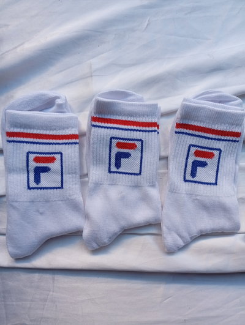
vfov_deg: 65.2
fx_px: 254
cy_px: 162
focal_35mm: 27
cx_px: 122
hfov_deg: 51.5
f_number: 1.8
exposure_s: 1/50
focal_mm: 3.98
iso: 122
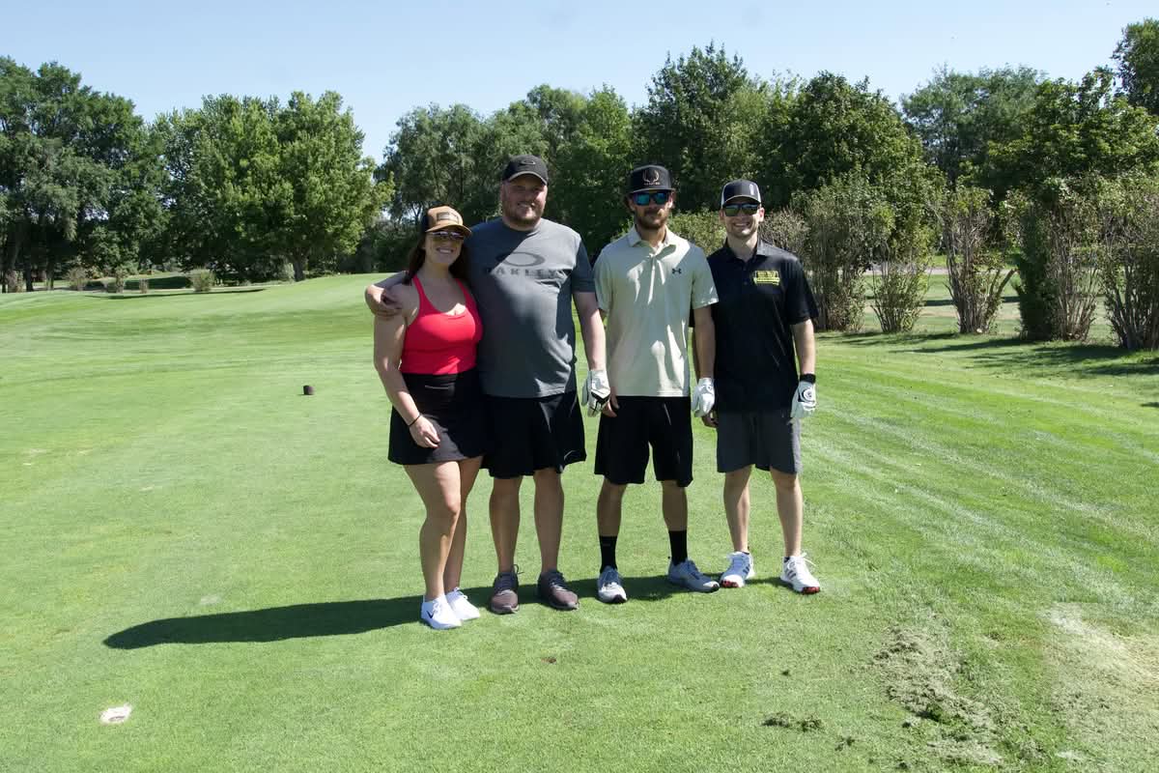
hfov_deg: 51.3
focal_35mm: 38
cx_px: 580
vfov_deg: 35.5
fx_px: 1207
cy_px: 386
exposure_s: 1/1500
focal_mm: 25
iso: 1250
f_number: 8
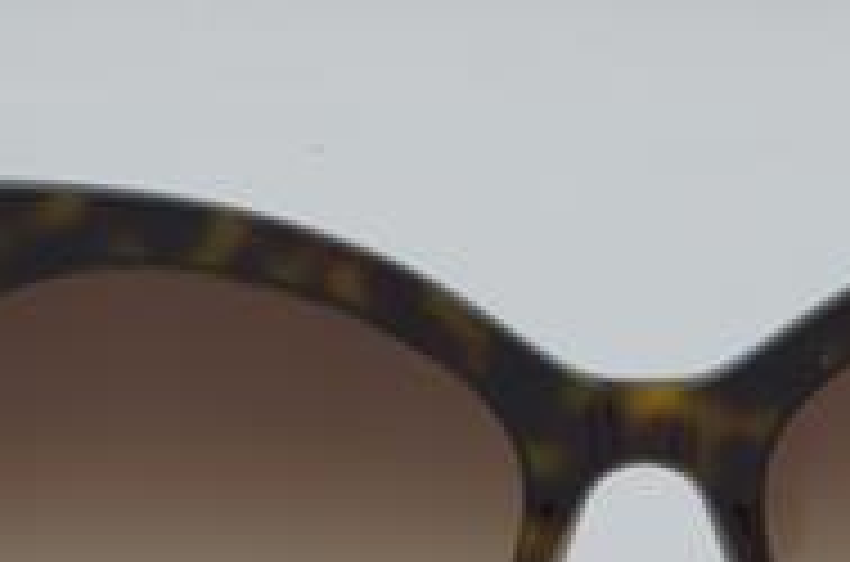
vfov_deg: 7.8
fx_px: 4123
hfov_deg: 11.7
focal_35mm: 175
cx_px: 648
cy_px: 486
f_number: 32
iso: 100
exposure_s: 1/4
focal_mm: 55
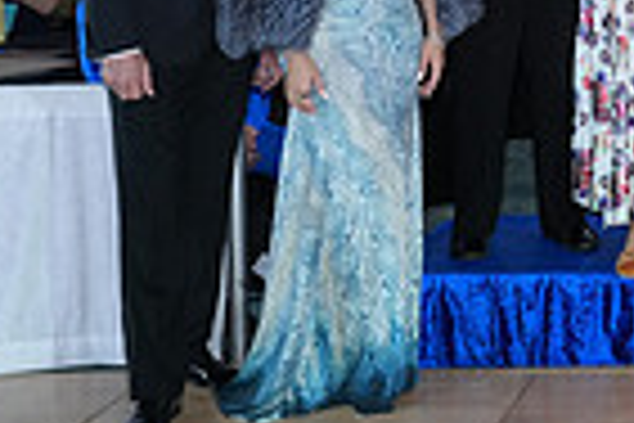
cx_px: 1021
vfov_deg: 13.3
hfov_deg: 17.8
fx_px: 1743
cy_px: -151
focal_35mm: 99
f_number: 5
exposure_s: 1/200
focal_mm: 24
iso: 2000
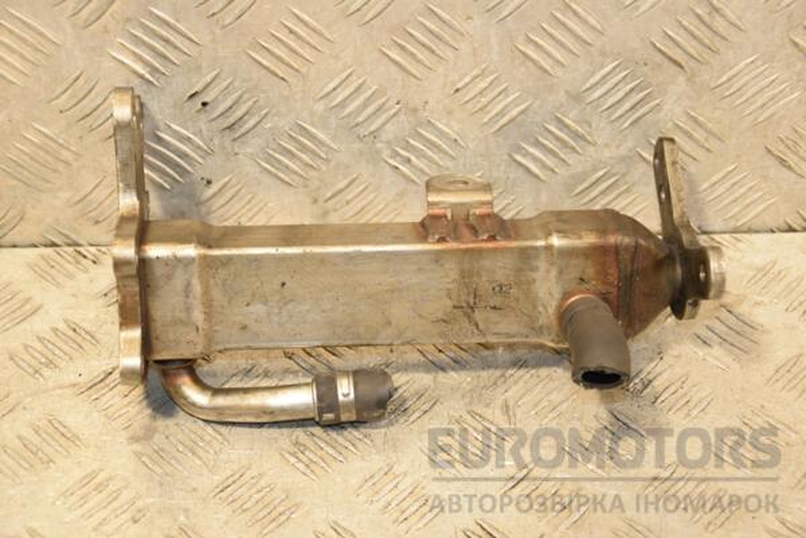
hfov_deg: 27.0
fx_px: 1679
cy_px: 269
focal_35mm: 75
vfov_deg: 18.2
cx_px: 403
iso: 800
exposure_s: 1/160
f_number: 5
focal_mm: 50
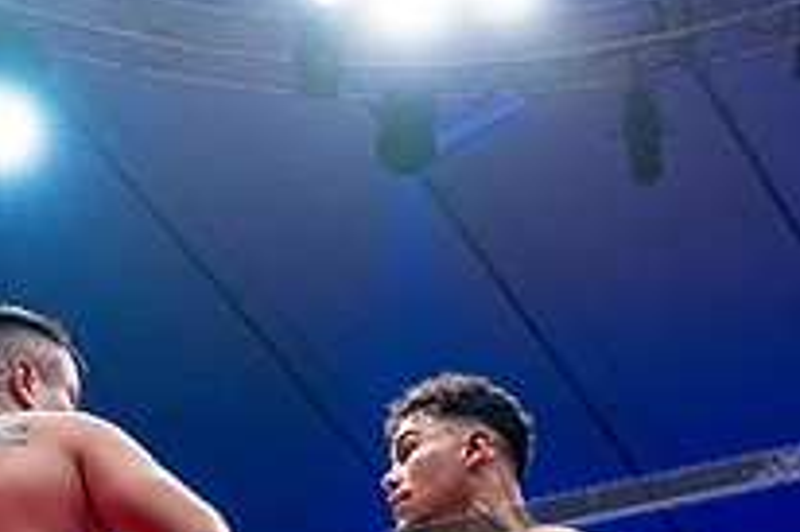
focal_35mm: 79
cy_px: 596
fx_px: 1754
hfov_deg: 25.7
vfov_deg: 16.7
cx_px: 377
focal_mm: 28
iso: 4000
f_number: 2.8
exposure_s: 1/1000
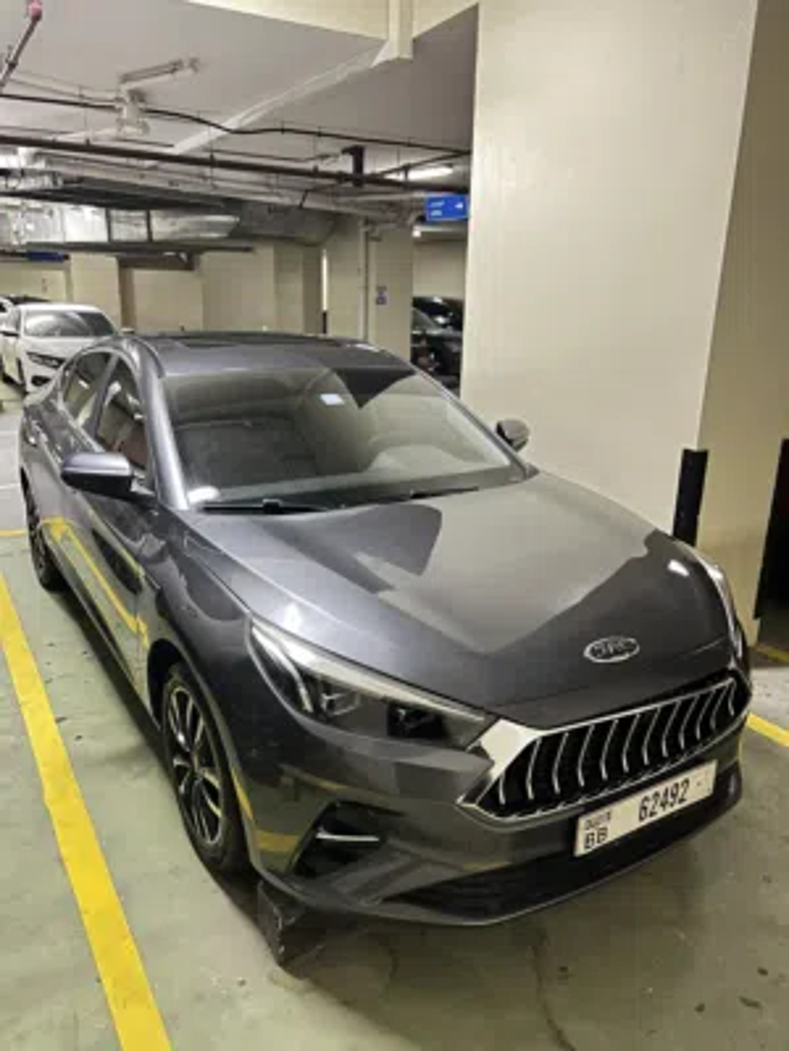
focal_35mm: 26
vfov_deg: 67.3
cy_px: 526
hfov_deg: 53.1
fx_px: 790
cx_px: 394
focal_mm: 5.7
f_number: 1.5
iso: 400
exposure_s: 1/9
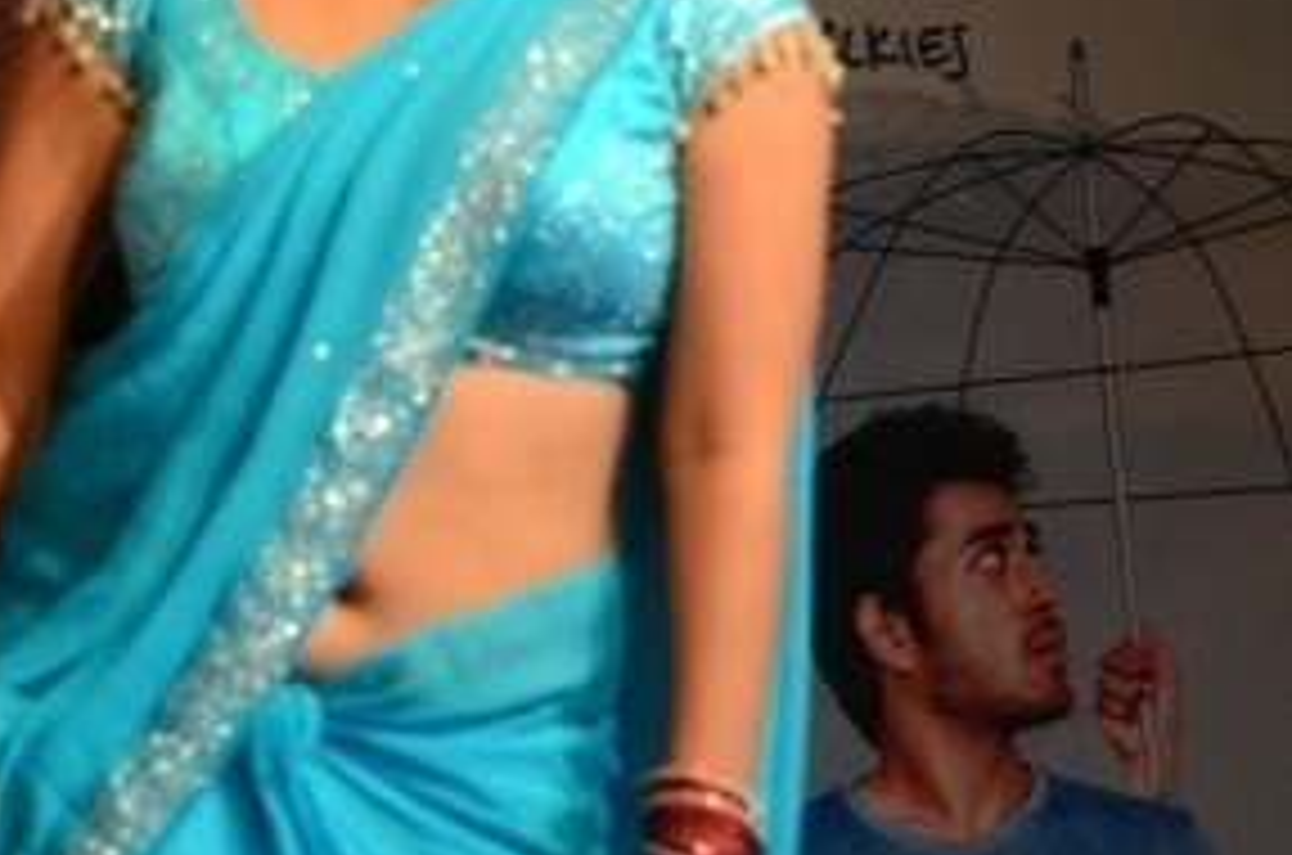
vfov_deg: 3.6
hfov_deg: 5.4
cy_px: 288
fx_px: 13759
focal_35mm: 384
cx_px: -275
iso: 1600
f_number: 7.1
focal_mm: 105
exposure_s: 1/125
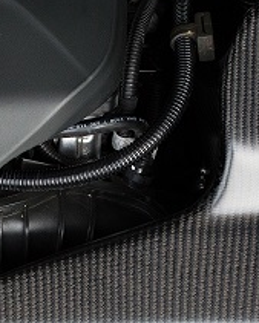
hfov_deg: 8.8
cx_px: 61
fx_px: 1682
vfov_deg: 11.0
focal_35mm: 176
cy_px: 193
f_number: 5.6
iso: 800
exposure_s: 1/400
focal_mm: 35
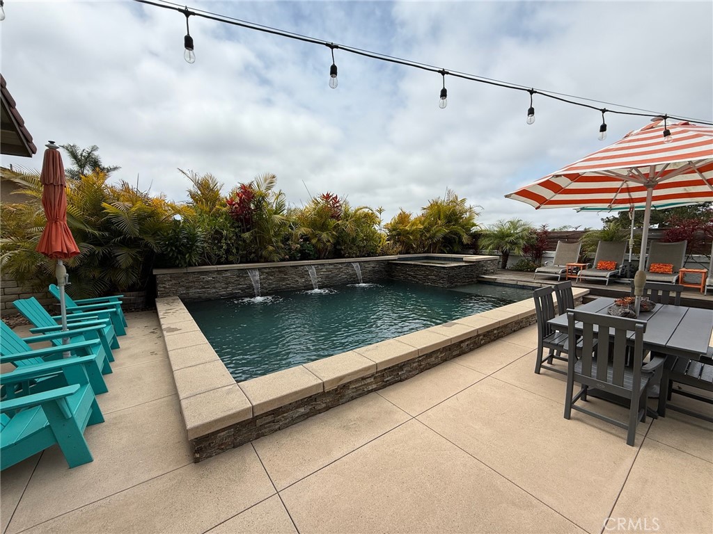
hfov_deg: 102.1
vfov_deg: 85.7
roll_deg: +0.0
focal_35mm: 14
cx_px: 356
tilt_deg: -5.2
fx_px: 288
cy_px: 267
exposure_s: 1/2237
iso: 50
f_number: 2.2
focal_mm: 2.22
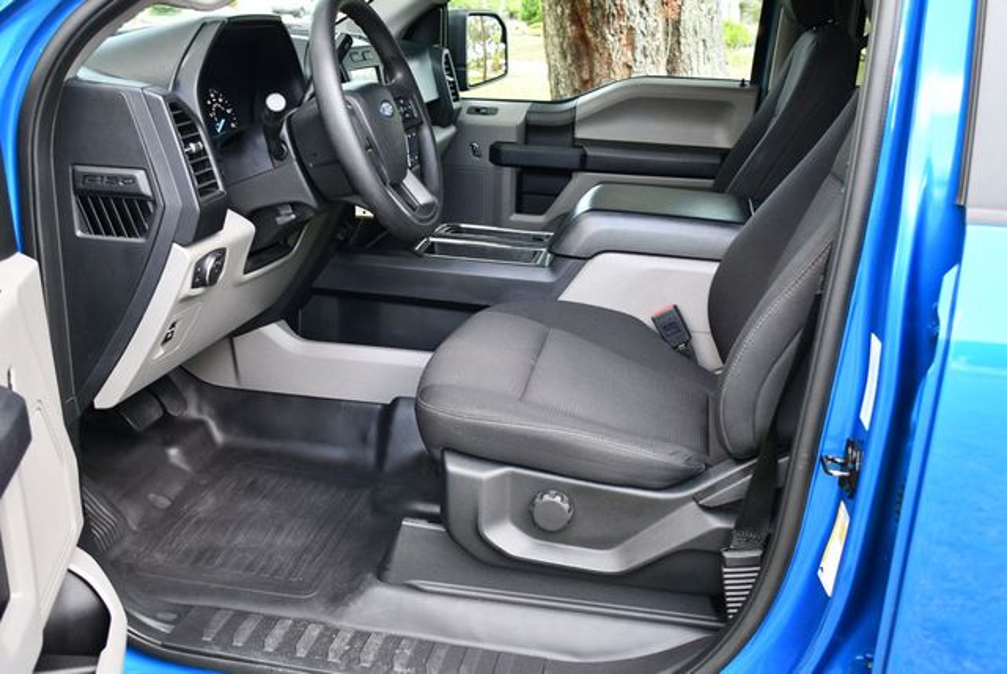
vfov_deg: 36.9
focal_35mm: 36
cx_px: 504
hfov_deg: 53.1
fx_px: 1008
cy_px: 337
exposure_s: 1/250
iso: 800
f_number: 3.5
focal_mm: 18
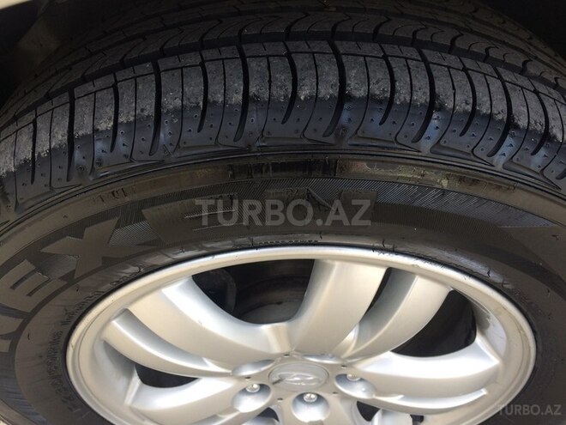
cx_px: 283
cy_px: 212
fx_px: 474
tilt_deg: -48.6
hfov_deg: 61.7
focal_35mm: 29
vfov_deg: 48.2
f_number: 2.2
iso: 32
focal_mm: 4.15
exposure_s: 1/146
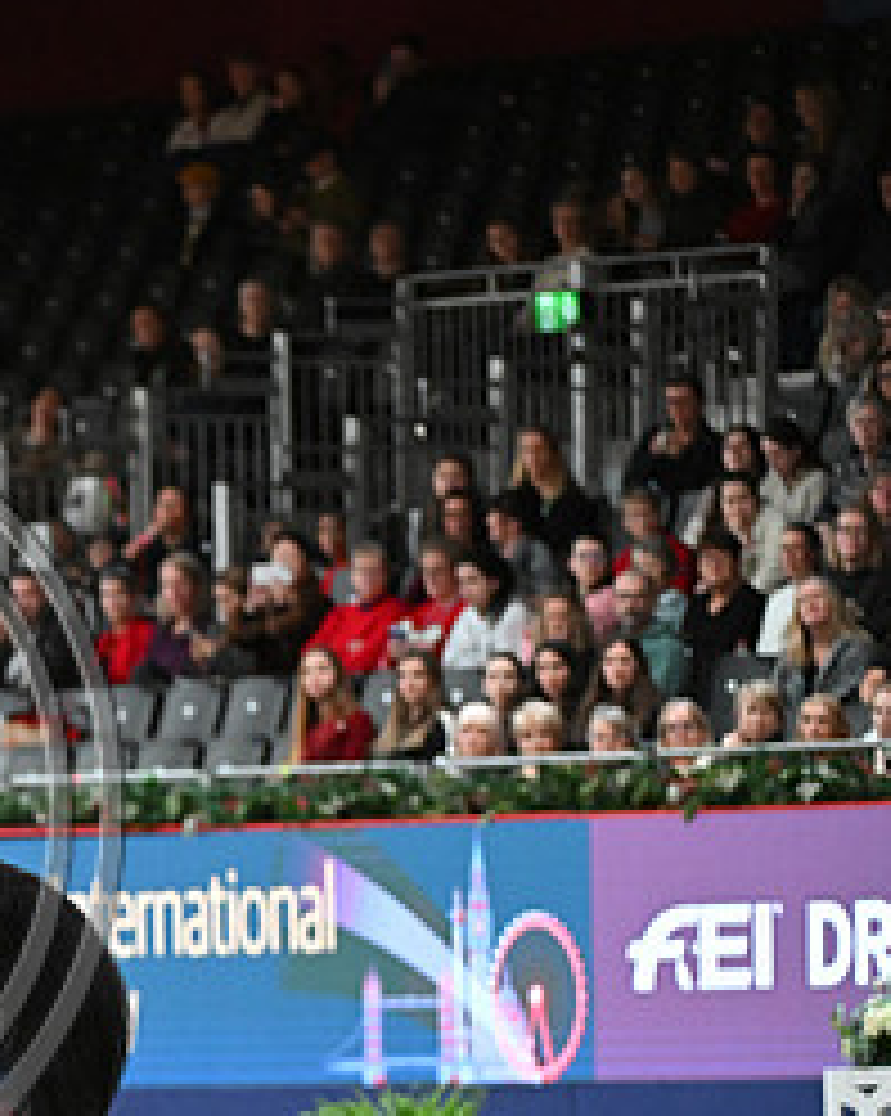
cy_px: 745
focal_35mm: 439
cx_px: -392
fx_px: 14488
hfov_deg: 3.5
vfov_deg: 4.4
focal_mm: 200
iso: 6400
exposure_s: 1/640
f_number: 4
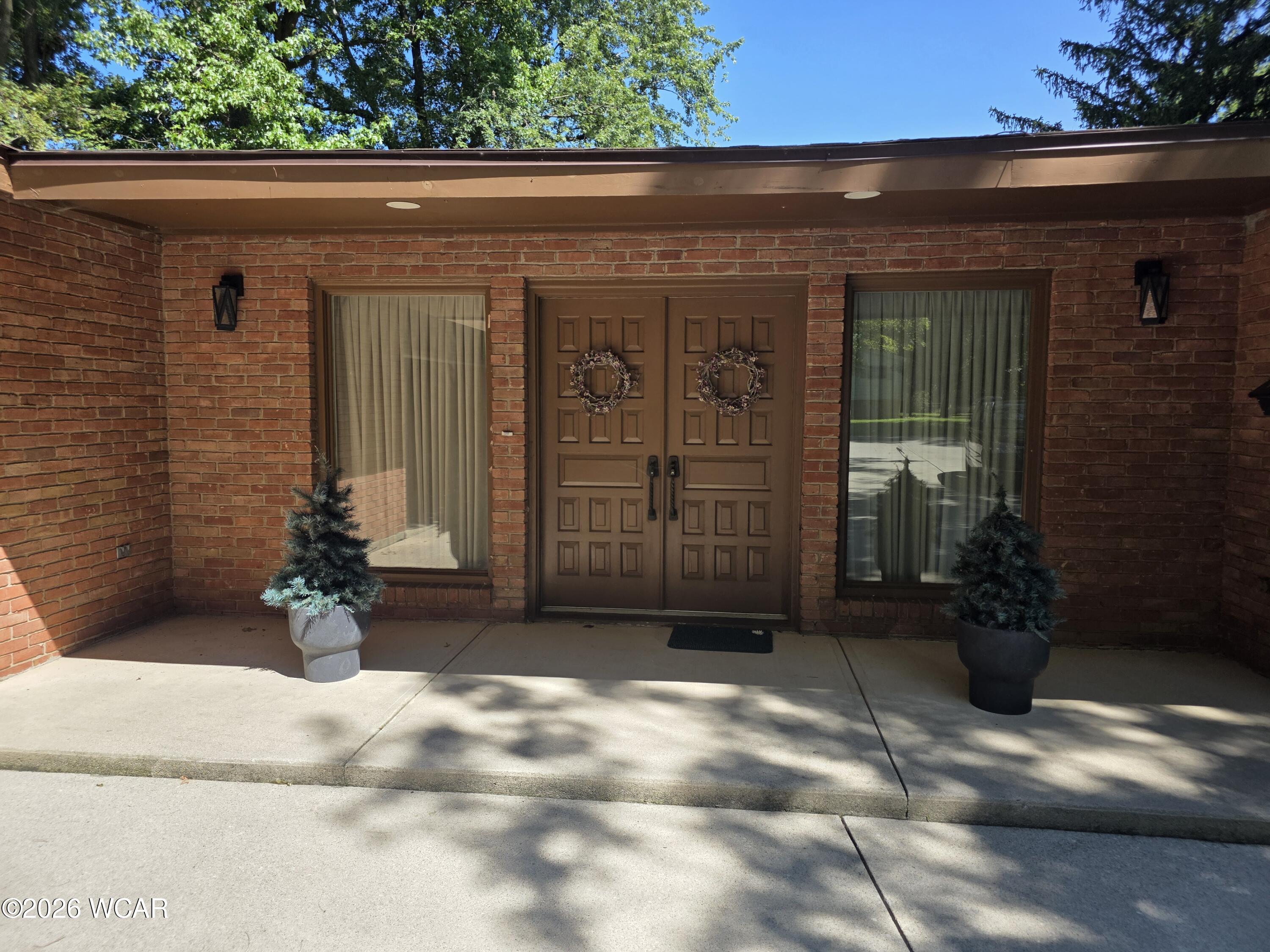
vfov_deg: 58.9
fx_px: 844
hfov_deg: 73.9
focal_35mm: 23
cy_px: 476
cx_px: 635
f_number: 1.7
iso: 80
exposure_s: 1/2650
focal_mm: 6.3
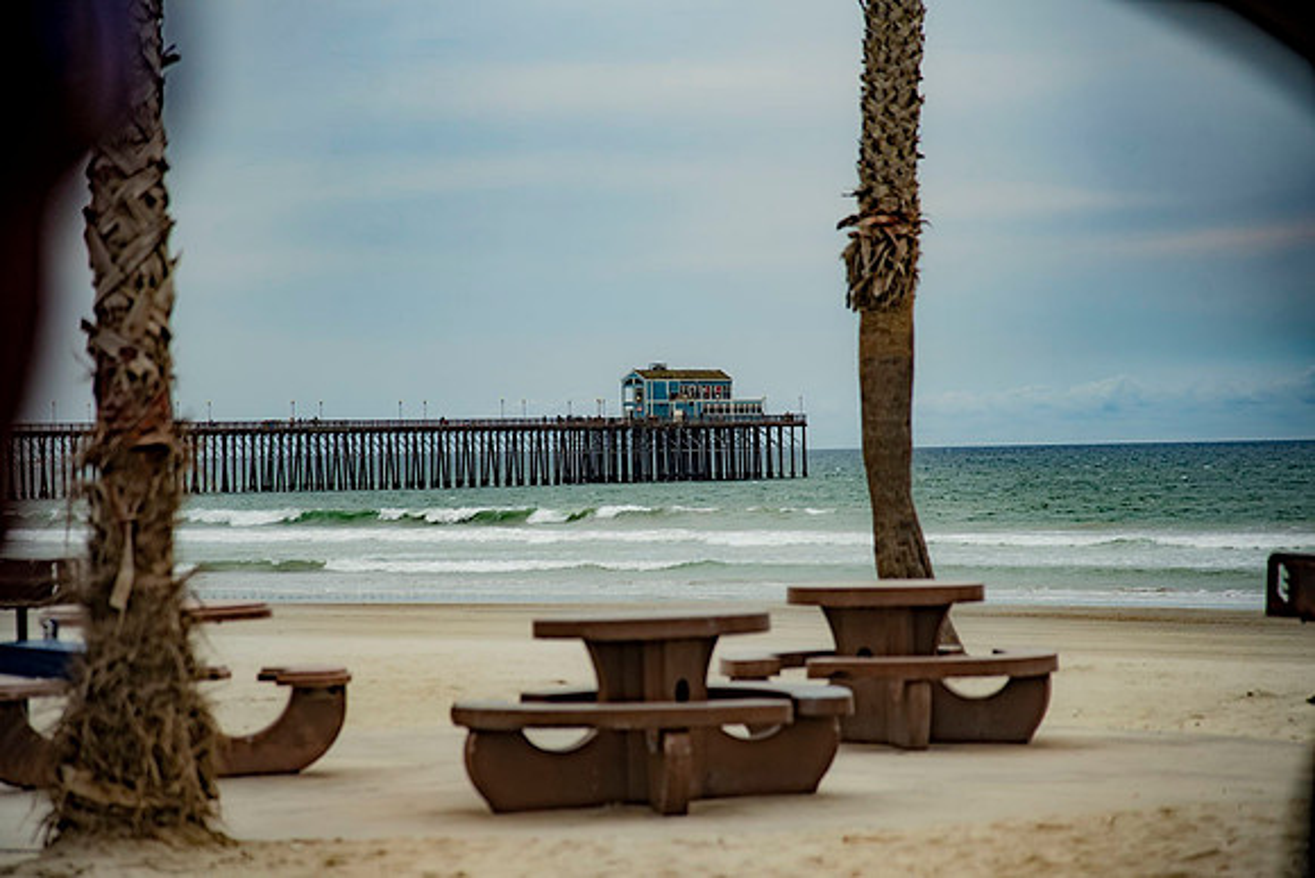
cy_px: 439
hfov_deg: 17.1
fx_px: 4384
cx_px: 658
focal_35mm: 120
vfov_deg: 11.4
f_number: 4
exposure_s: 1/1250
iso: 400
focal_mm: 120
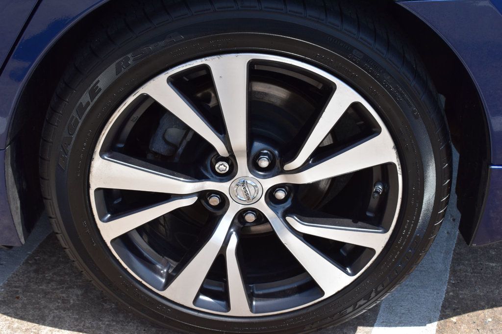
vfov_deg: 25.7
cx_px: 251
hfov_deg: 37.9
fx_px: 732
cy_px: 167
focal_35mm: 52
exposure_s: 1/400
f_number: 11
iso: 400
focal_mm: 35
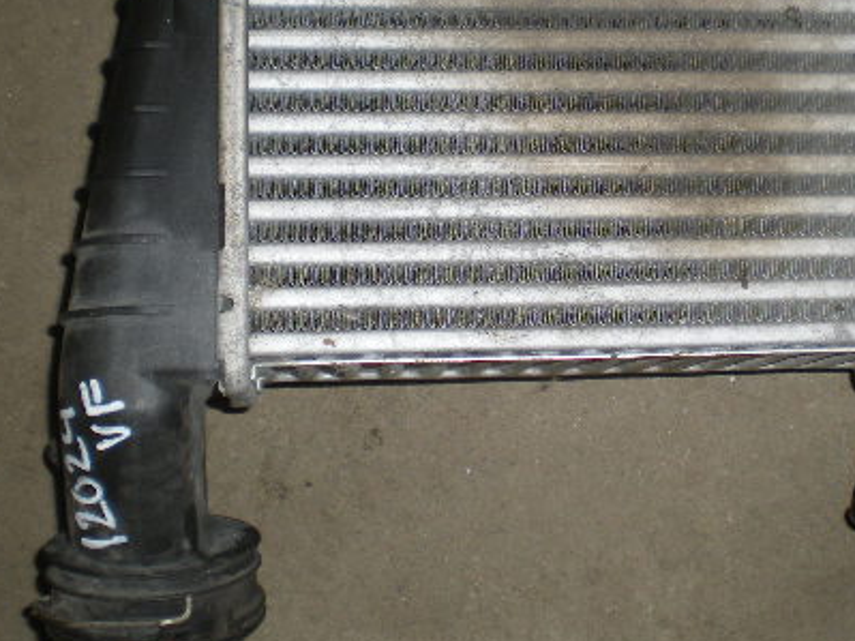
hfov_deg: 31.5
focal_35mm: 61
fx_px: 1506
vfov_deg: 23.9
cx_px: 553
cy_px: 191
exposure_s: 1/60
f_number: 3.1
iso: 81
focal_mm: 6.3
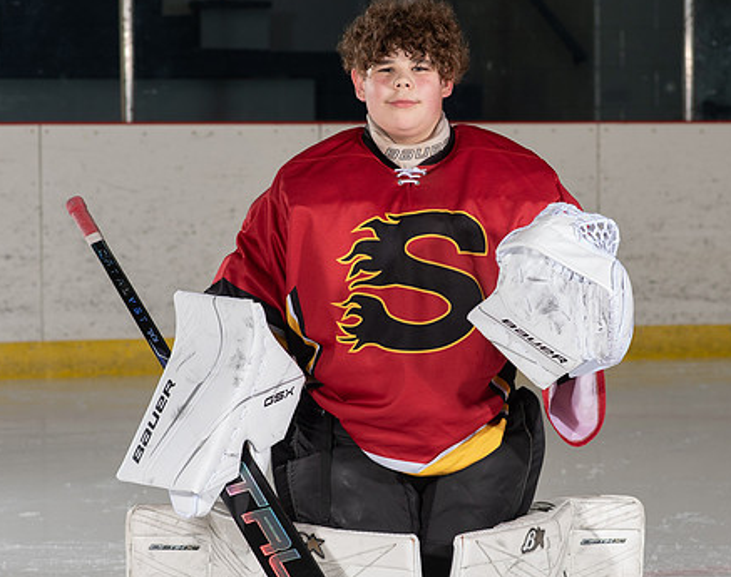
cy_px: 336
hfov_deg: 13.2
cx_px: 386
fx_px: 3164
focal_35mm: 147
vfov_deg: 10.4
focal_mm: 85
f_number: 5.6
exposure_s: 1/250
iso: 500
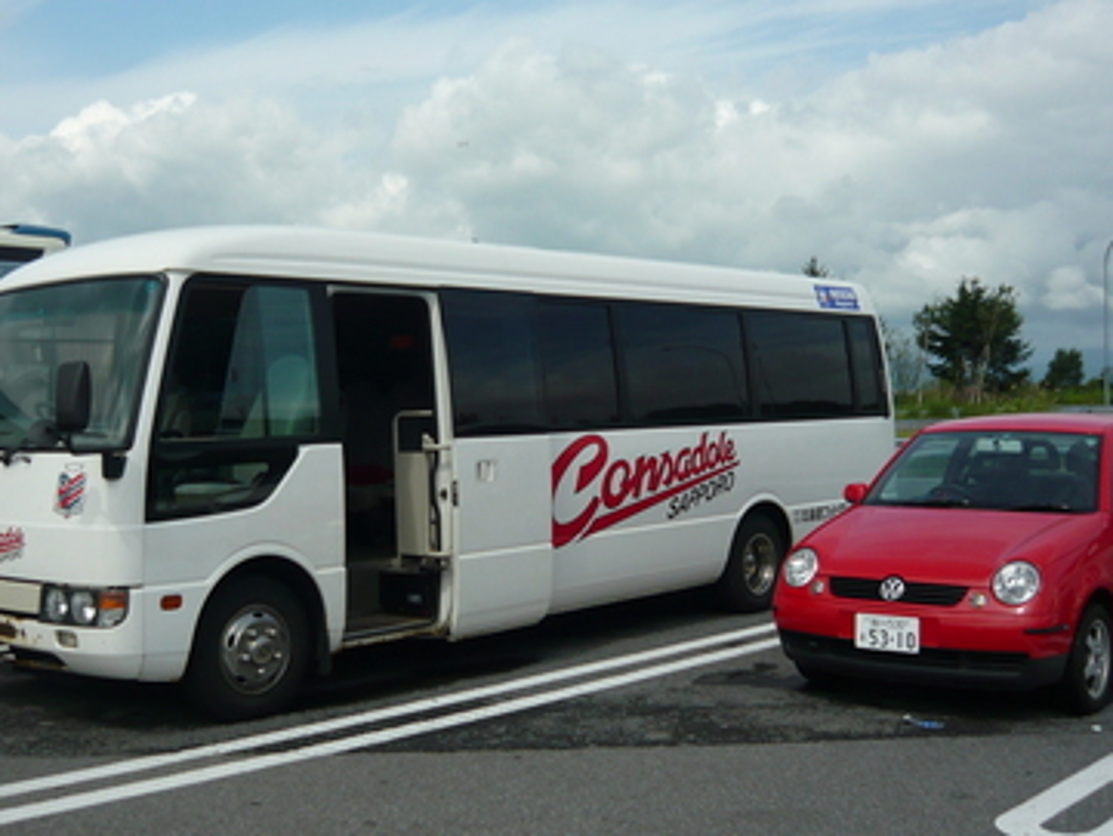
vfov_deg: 33.6
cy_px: 359
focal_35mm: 43
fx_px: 1383
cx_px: 527
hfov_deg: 43.8
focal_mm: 5.5
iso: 100
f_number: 8
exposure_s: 1/320
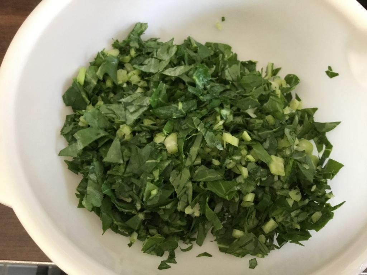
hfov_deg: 58.4
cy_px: 138
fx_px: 329
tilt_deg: -69.5
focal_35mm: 31
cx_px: 184
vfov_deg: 45.4
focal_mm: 3.3
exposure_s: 1/25
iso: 200
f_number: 2.4
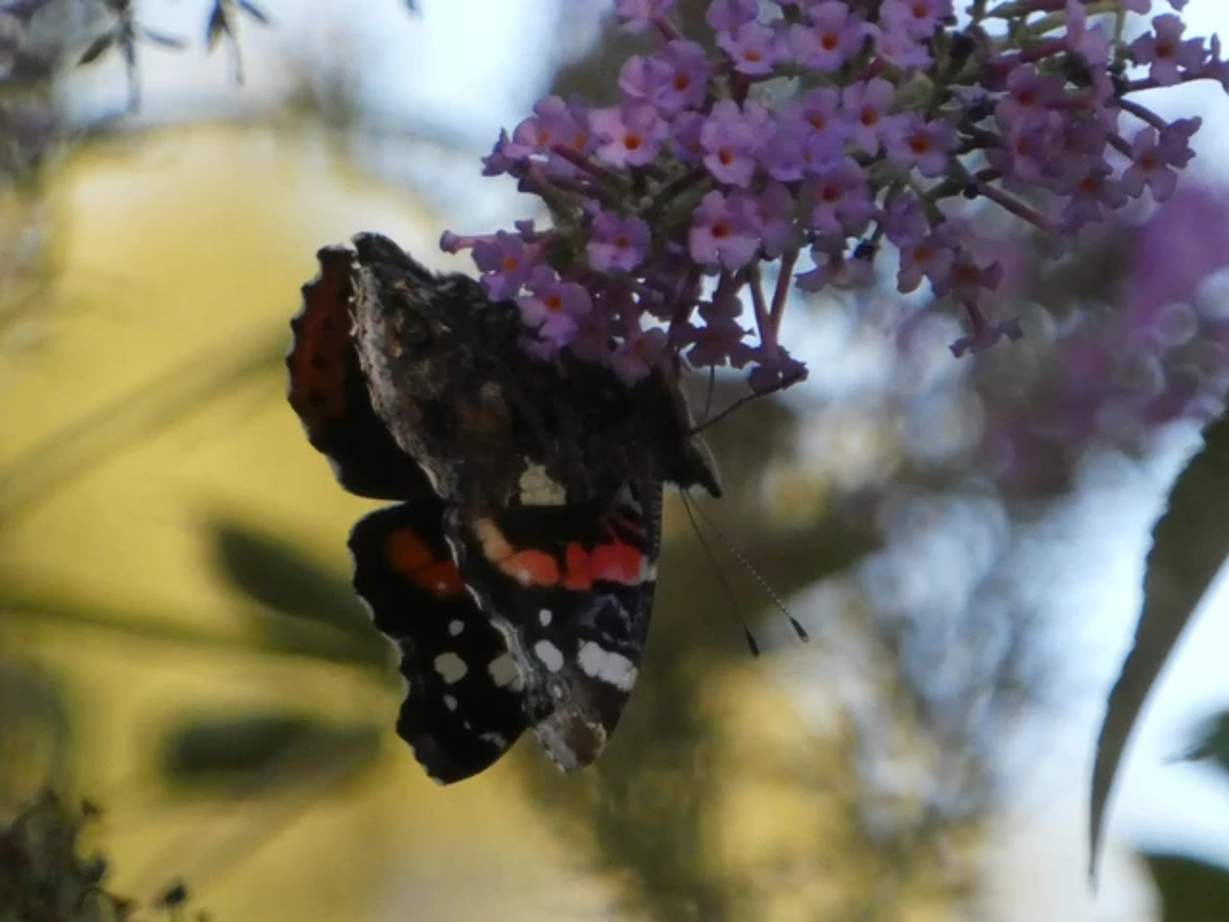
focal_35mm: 737
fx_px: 26166
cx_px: 614
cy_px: 461
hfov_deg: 2.7
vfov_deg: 2.0
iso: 640
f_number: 5.6
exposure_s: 1/320
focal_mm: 132.1
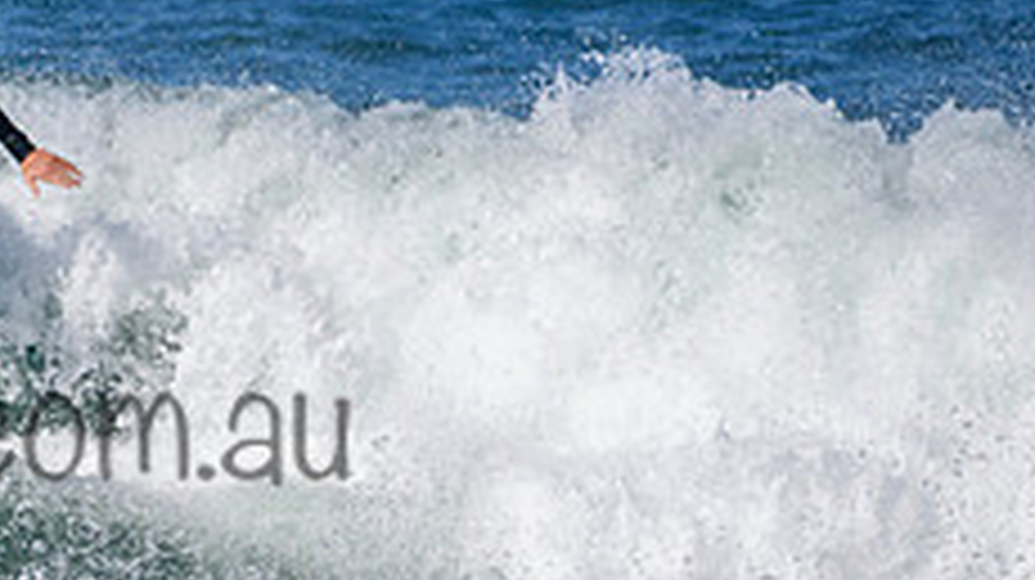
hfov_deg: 1.1
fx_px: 54439
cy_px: 375
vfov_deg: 0.6
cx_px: -126
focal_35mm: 1985
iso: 450
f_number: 5.6
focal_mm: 500
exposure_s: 1/4000
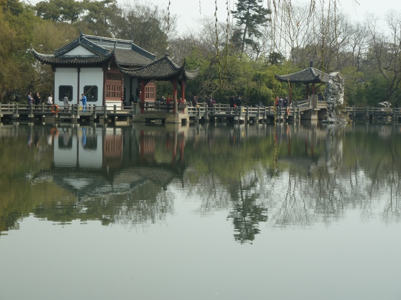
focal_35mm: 83
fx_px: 961
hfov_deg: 23.6
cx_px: 200
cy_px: 150
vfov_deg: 17.8
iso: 80
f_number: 4.2
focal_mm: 13.7
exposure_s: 1/320
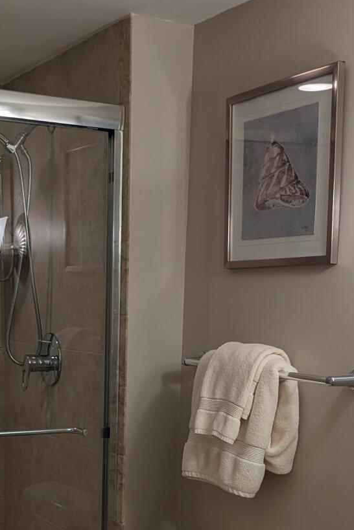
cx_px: 119
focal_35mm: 61
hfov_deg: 22.2
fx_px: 900
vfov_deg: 31.5
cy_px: 464
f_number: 1.85
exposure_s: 1/76.1
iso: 171
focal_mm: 6.81
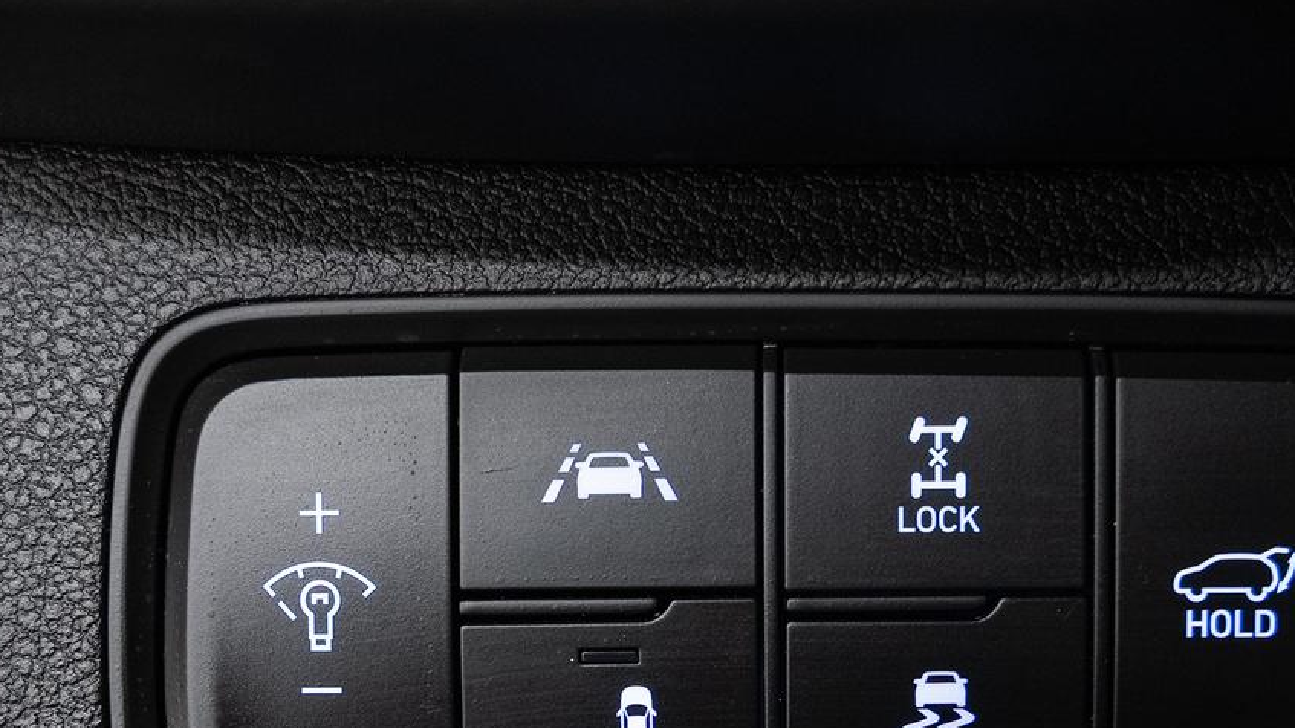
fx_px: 2781
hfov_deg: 26.2
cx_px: 564
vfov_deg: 14.6
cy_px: 751
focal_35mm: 81
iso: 1000
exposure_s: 1/40
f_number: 3.5
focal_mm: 40.1
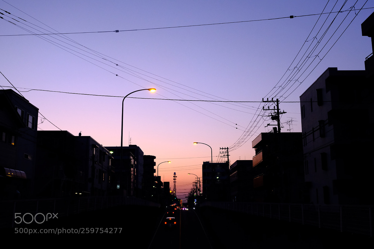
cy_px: 124
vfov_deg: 35.0
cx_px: 187
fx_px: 395
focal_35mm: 38
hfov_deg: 50.7
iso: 2500
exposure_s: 1/125
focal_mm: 25.4
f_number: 11
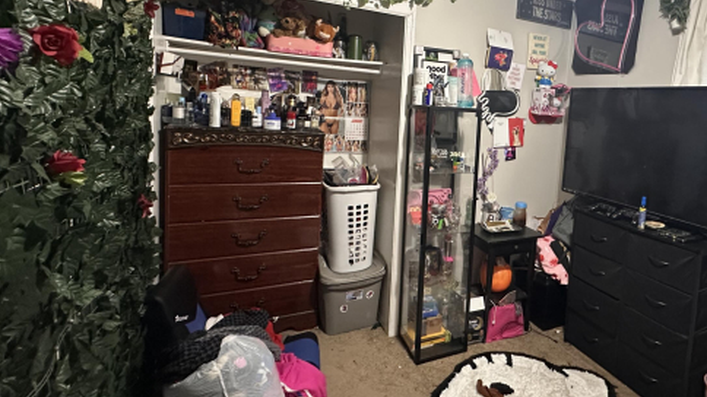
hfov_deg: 81.7
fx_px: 394
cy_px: 142
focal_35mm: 21
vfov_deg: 52.8
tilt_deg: -5.4
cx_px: 456
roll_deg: -3.9
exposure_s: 1/60
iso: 640
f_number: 2.2
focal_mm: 2.22
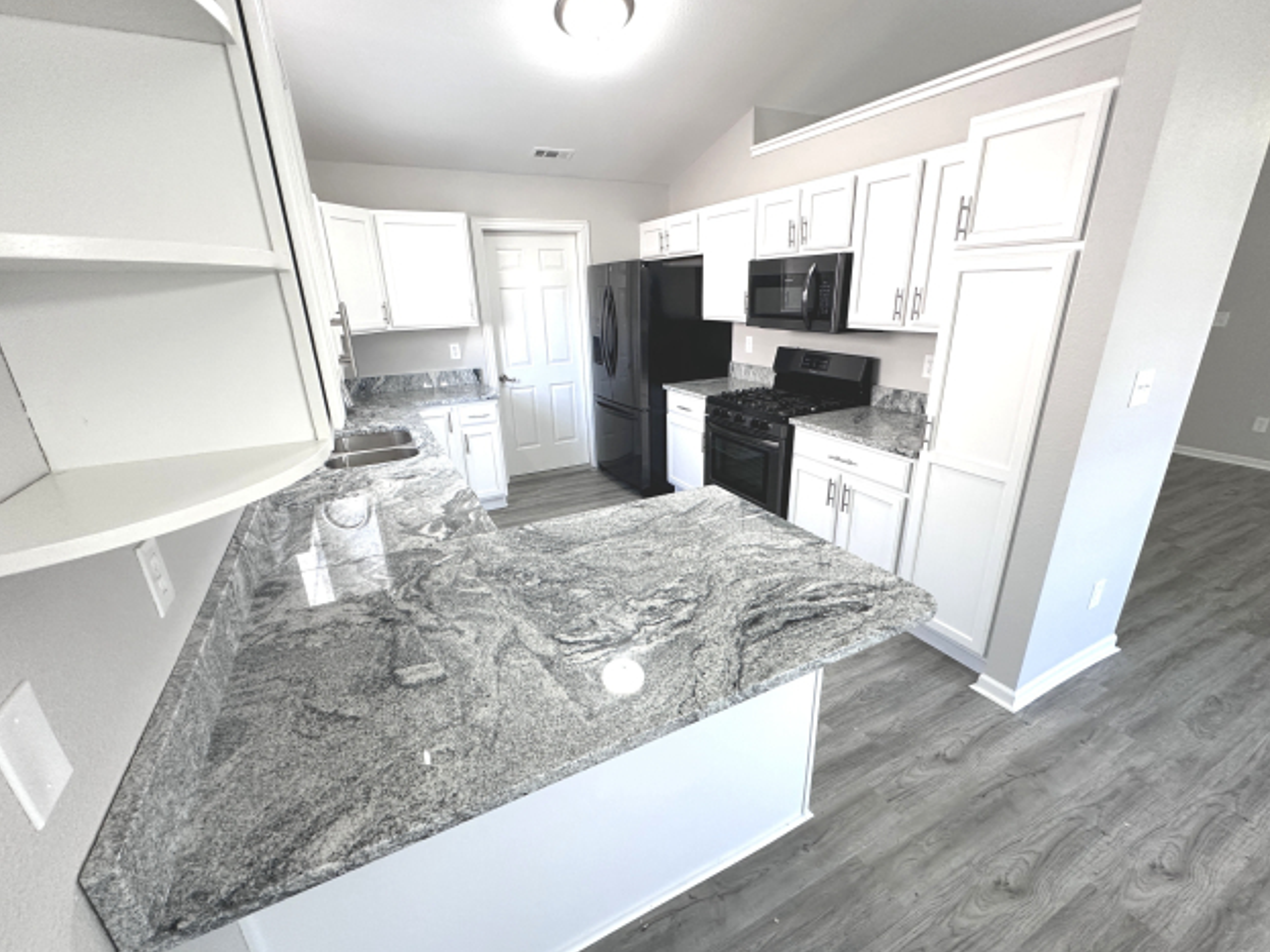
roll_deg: +2.0
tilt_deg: -19.3
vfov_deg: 81.7
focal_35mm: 15
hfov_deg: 98.2
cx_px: 641
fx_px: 550
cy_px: 483
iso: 250
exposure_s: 1/99
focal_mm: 2.22
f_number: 2.2
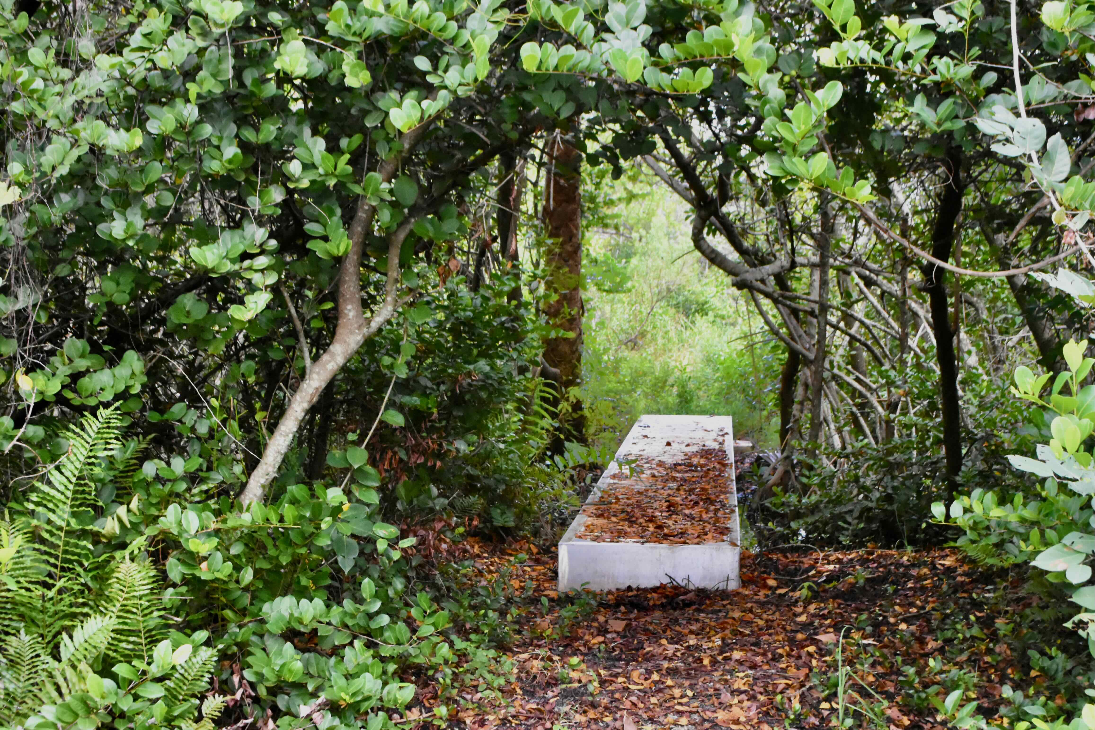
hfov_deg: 46.4
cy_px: 365
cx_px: 548
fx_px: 1277
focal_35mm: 42
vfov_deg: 31.9
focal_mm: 28
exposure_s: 1/250
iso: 6400
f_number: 8
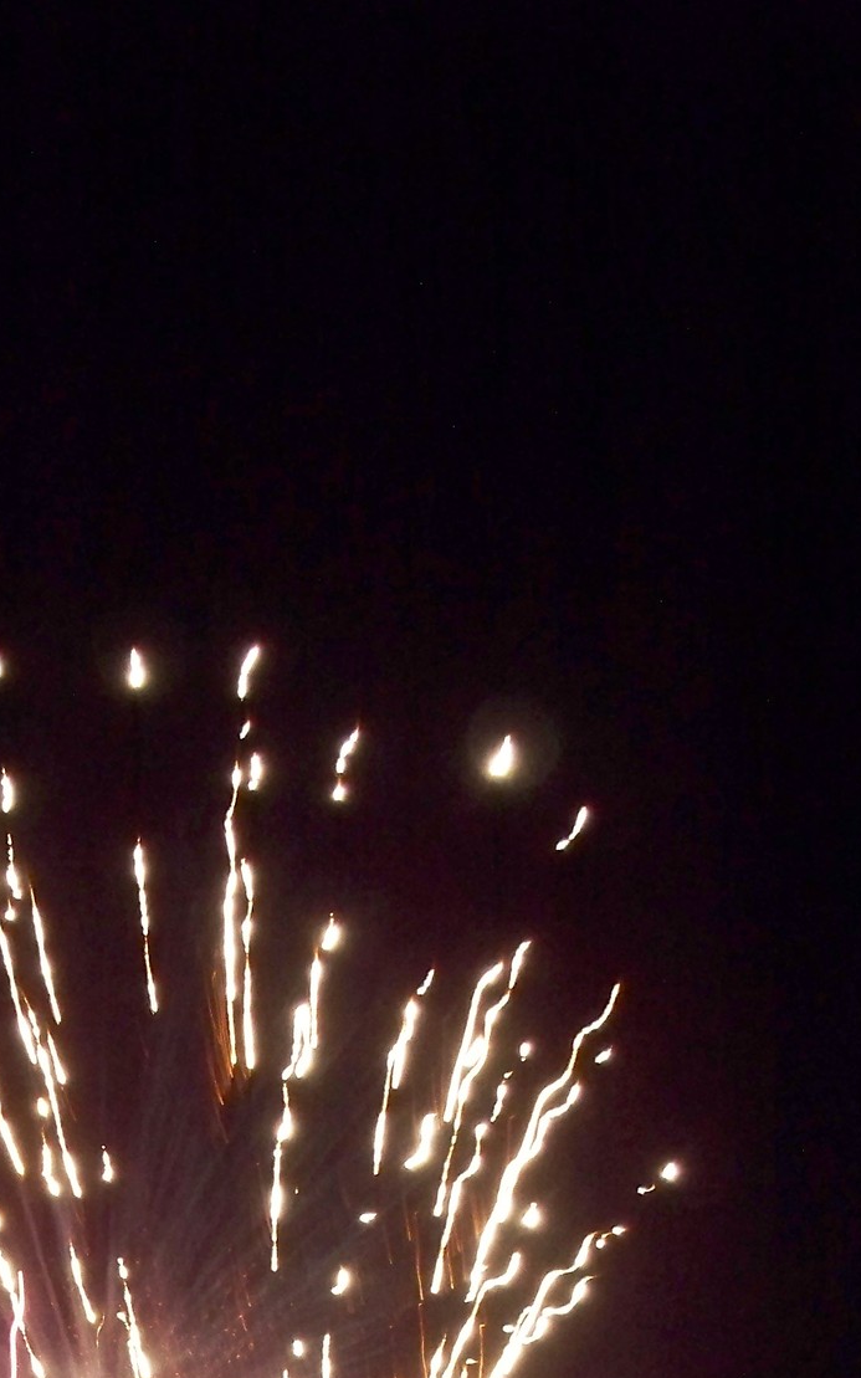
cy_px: 1494
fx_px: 3229
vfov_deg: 22.8
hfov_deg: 14.9
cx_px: -17
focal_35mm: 86
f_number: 2.8
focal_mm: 7.54
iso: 400
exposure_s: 1/2
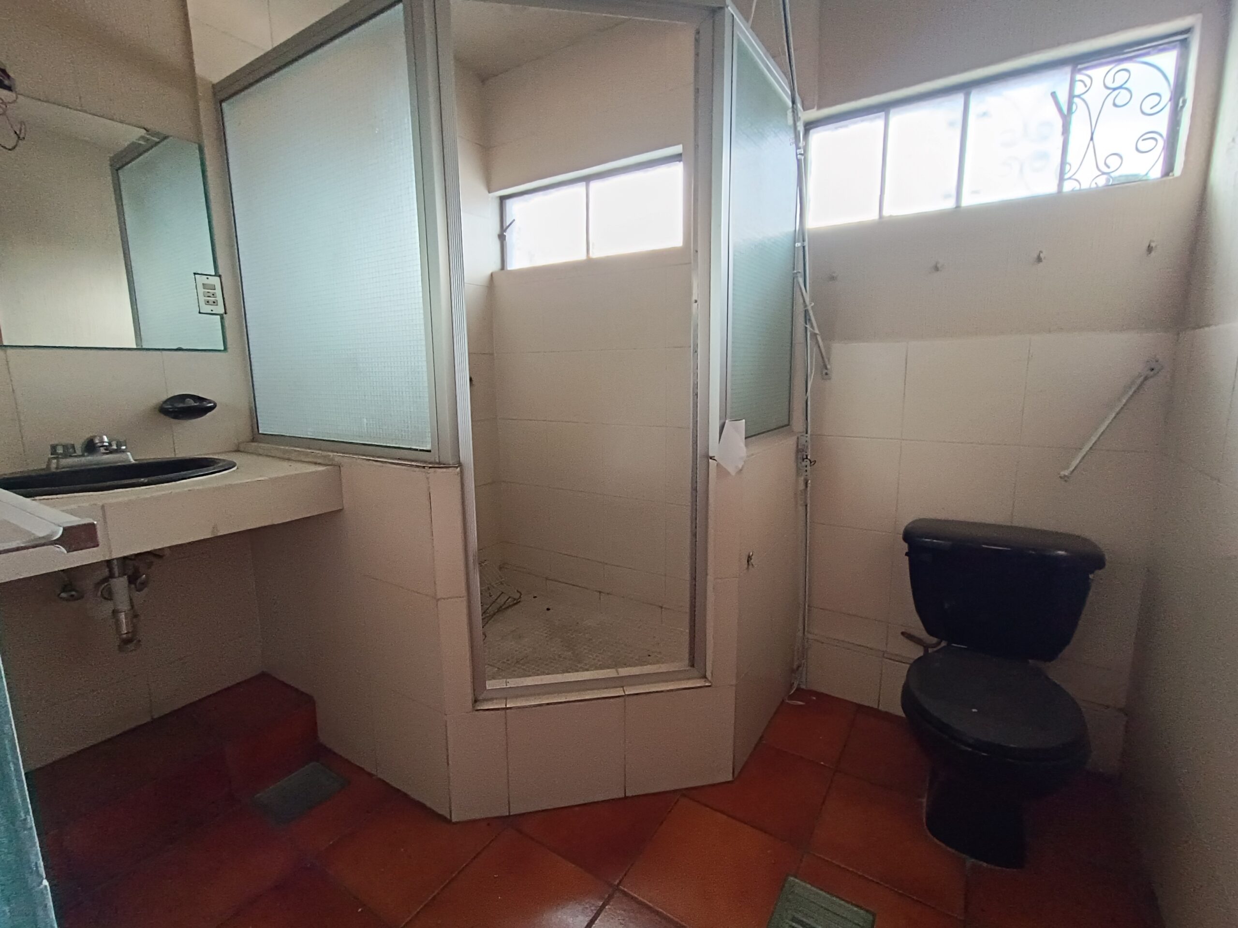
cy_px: 464
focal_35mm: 16
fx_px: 572
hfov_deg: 94.5
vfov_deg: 78.1
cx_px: 619
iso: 173
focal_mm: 1.66
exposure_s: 1/50
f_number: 2.2
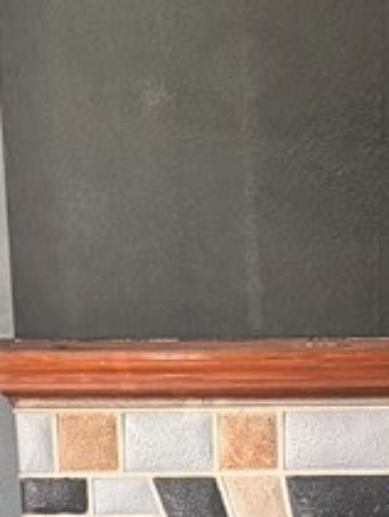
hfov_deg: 12.6
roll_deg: +1.1
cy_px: 847
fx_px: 1750
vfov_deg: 15.2
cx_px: 300
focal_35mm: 117
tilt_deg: -19.9
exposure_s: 1/50
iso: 800
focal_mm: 6.76
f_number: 1.78
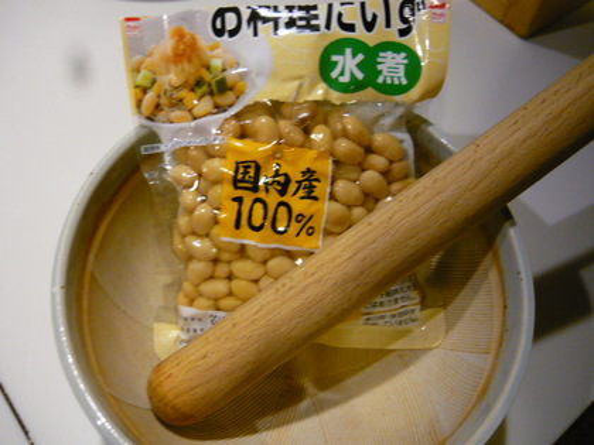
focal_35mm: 33
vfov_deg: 42.9
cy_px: 222
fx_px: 566
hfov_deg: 55.4
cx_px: 297
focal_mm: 5.5
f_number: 2.8
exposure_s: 1/10
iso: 400
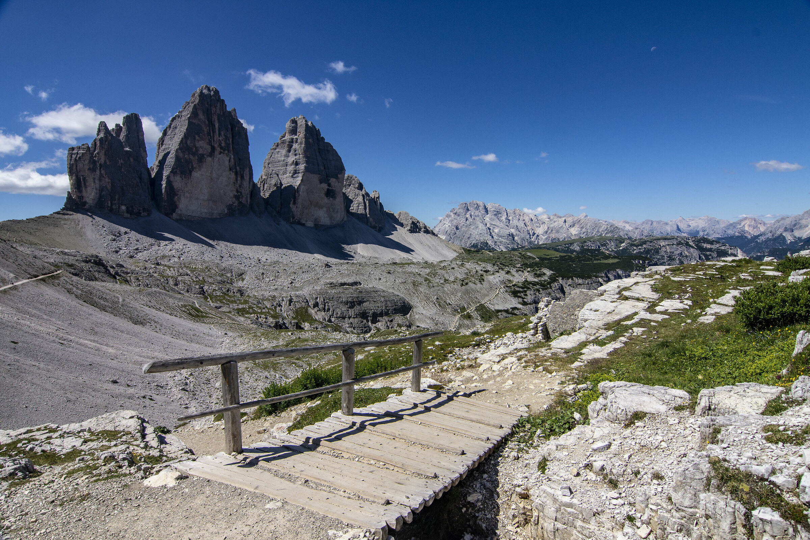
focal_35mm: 18
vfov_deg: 67.4
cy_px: 270
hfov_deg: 90.0
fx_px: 405
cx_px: 405
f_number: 11
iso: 400
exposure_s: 1/1250
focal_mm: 12
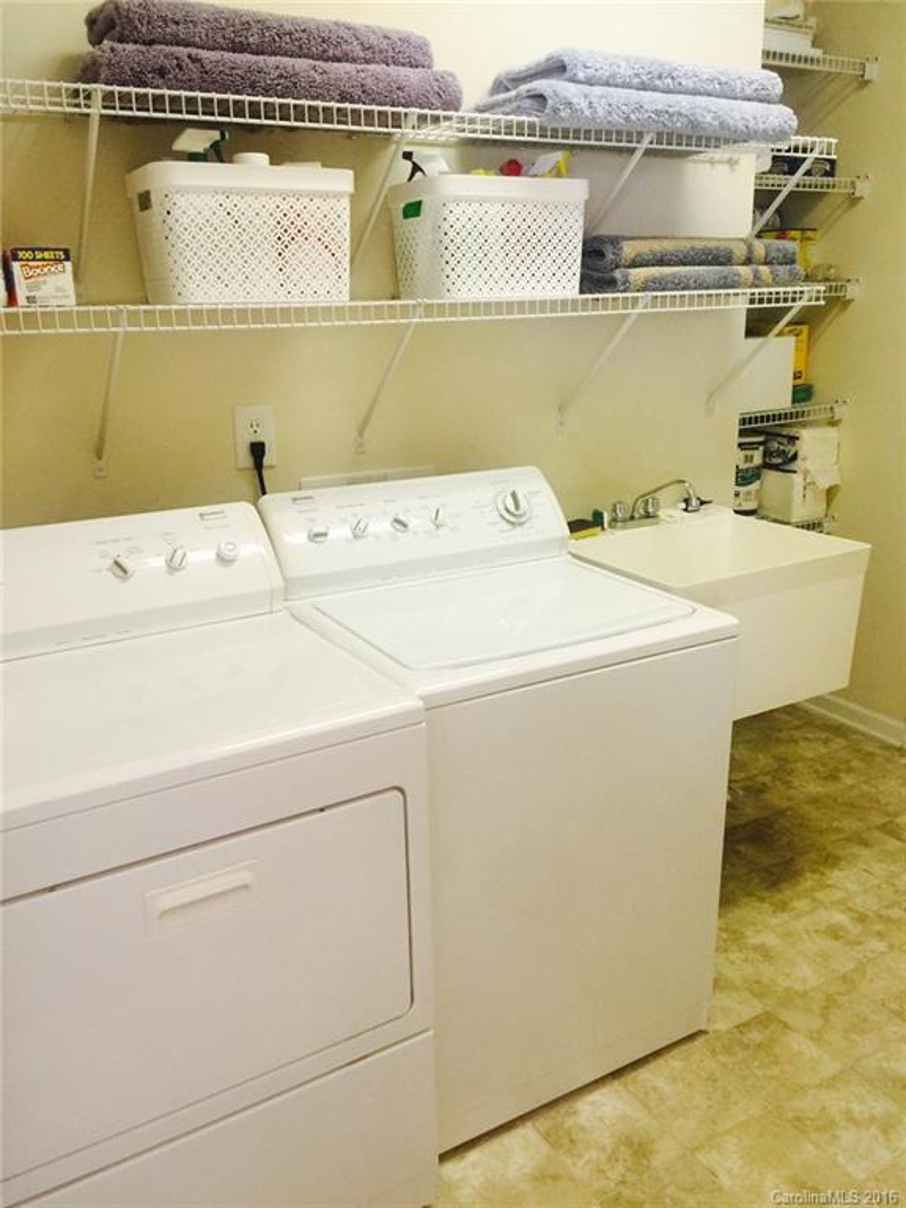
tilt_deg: -15.4
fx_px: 1012
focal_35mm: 29
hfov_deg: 48.2
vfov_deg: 61.7
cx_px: 453
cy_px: 604
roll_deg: +0.5
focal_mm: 4.15
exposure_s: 1/30
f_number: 2.2
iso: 50
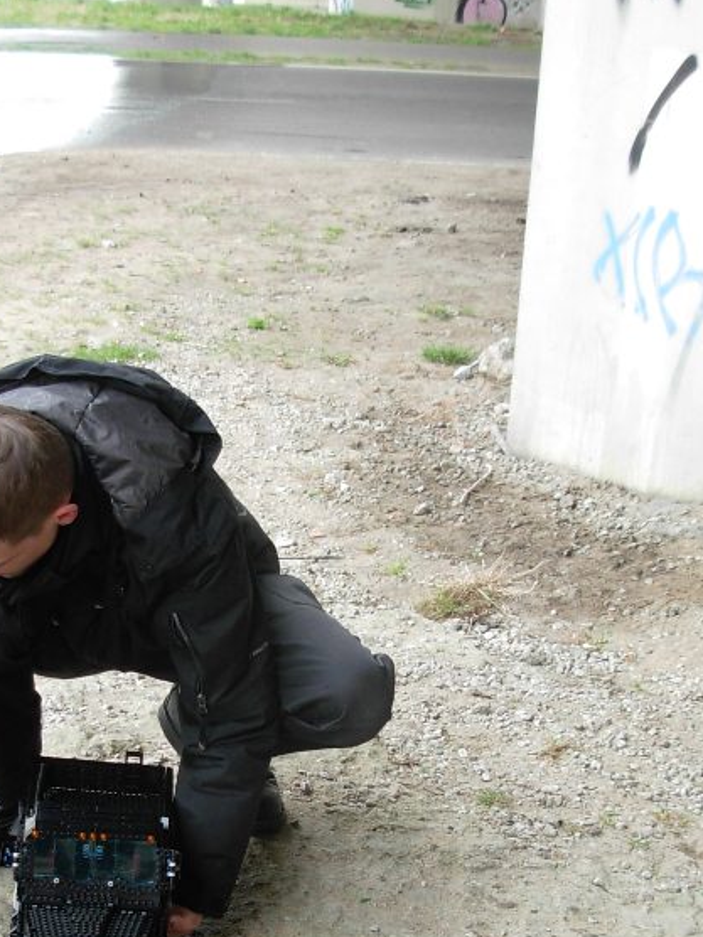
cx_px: 140
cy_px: 691
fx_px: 1895
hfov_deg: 20.8
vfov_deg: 27.4
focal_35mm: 70
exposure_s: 1/50.7
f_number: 2.9
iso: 79
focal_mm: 6.3
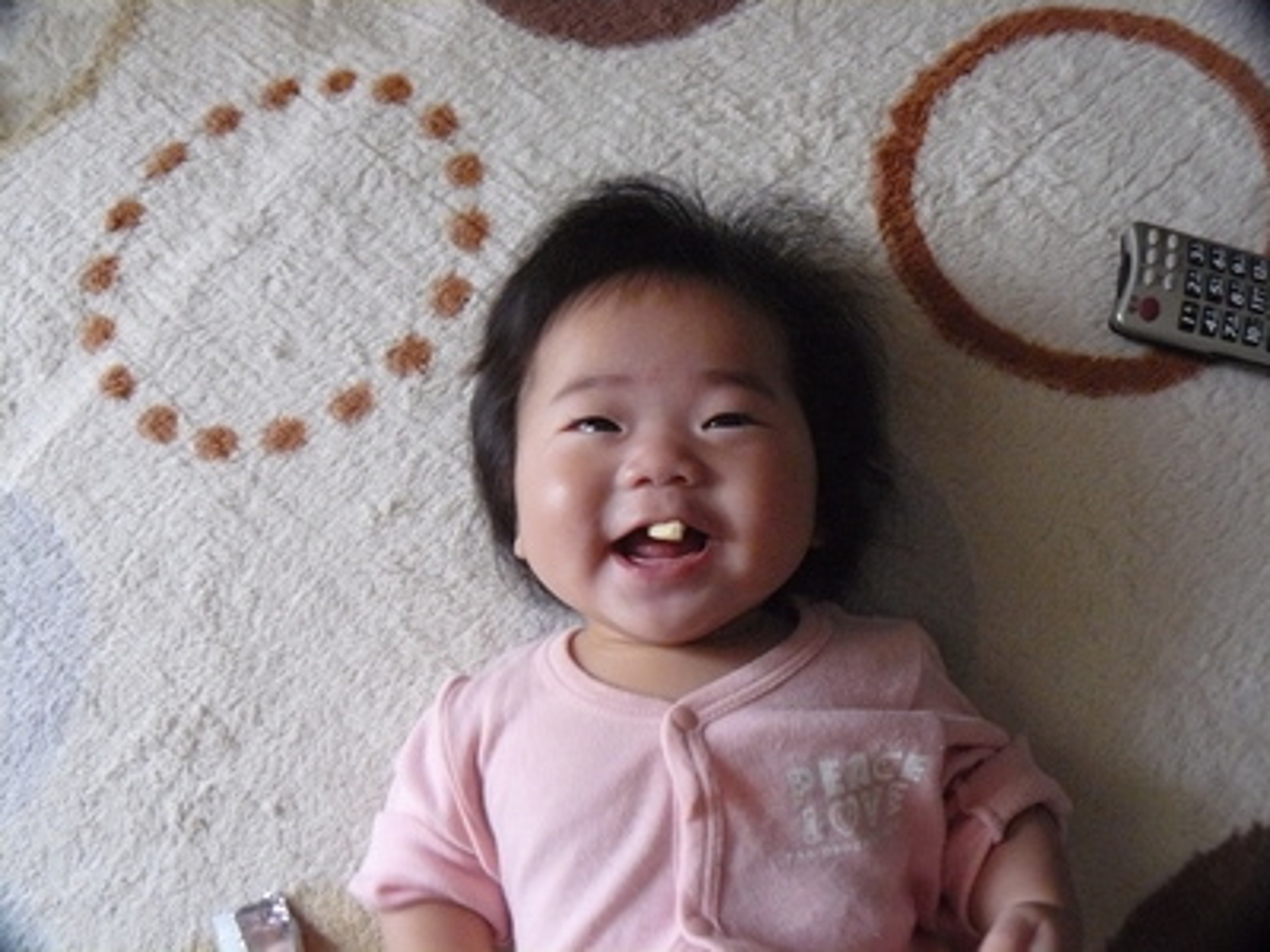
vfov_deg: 39.7
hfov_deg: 51.4
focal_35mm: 36
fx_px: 1321
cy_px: 476
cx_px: 635
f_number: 2.8
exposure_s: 1/30
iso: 400
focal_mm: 6
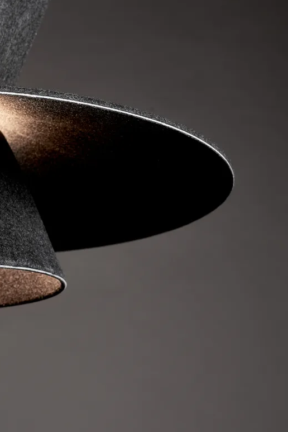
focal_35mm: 90
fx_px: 1079
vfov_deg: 22.6
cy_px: 181
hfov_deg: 15.2
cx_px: 115
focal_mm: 58
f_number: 10
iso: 200
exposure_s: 1/6
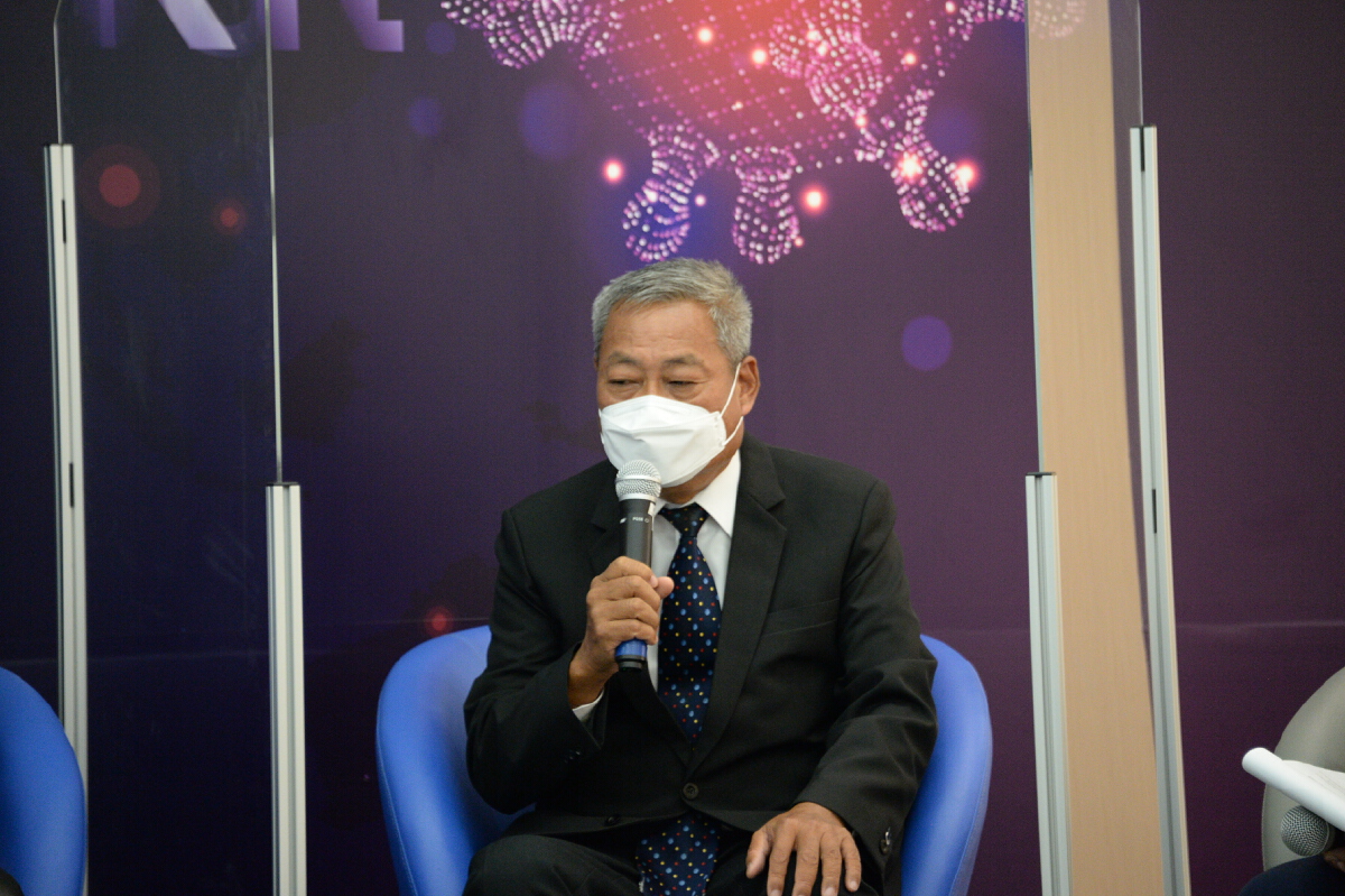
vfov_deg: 5.5
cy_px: 448
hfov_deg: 8.2
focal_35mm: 250
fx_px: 9336
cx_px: 672
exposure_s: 1/125
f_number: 5.6
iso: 5000
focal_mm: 250
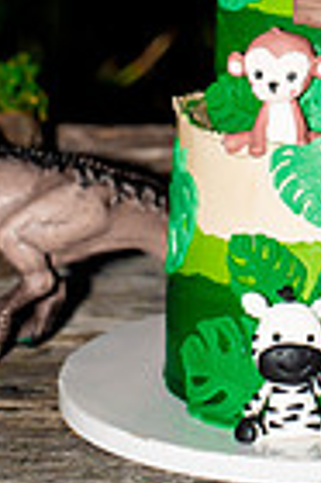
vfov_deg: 8.5
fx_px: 3231
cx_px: 438
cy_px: -55
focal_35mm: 241
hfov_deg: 5.6
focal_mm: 75
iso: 2000
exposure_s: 1/200
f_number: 3.2
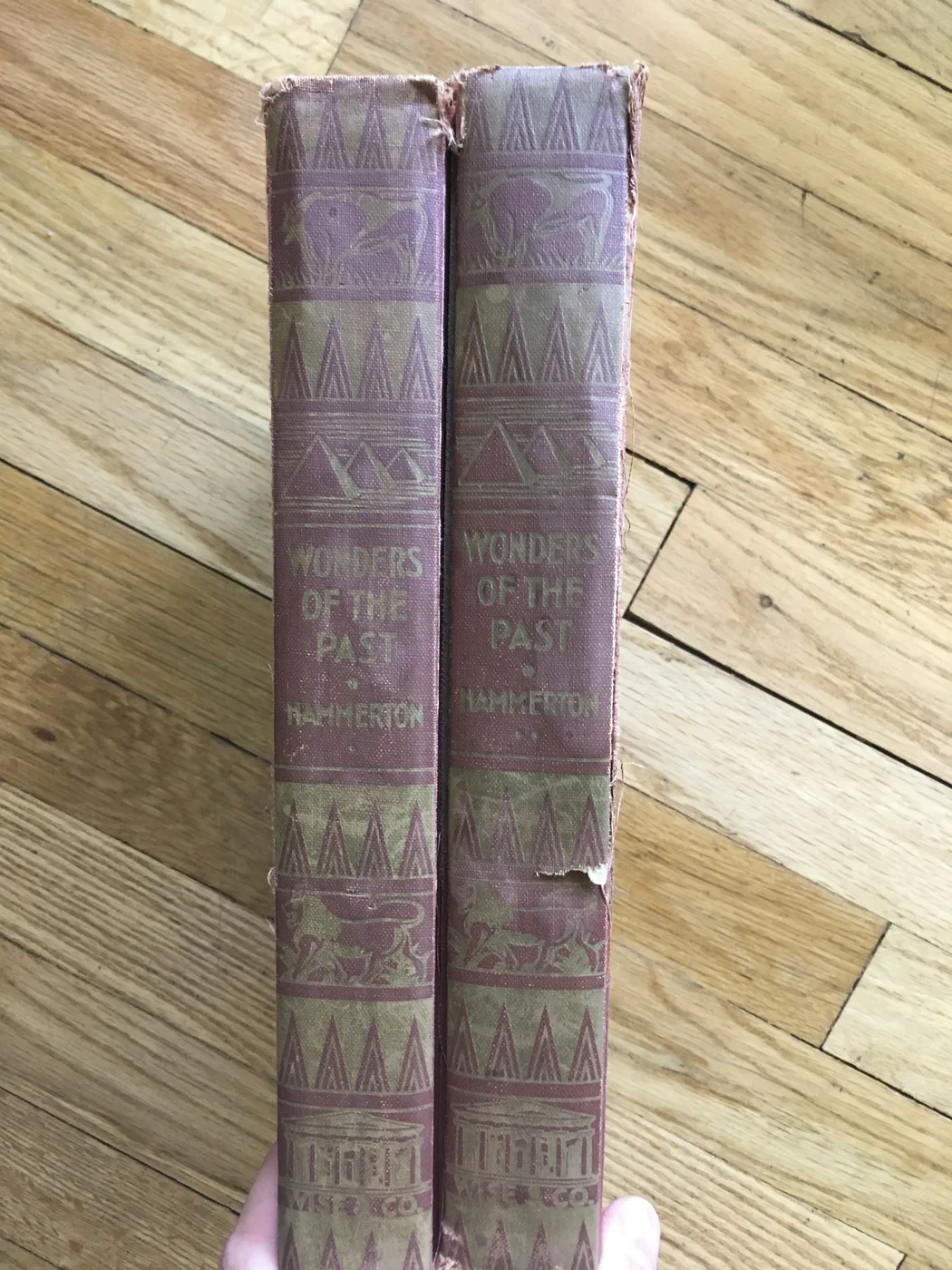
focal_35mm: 29
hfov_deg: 48.2
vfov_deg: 61.7
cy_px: 635
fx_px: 1063
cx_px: 476
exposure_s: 1/30
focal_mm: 4.15
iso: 125
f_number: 2.2
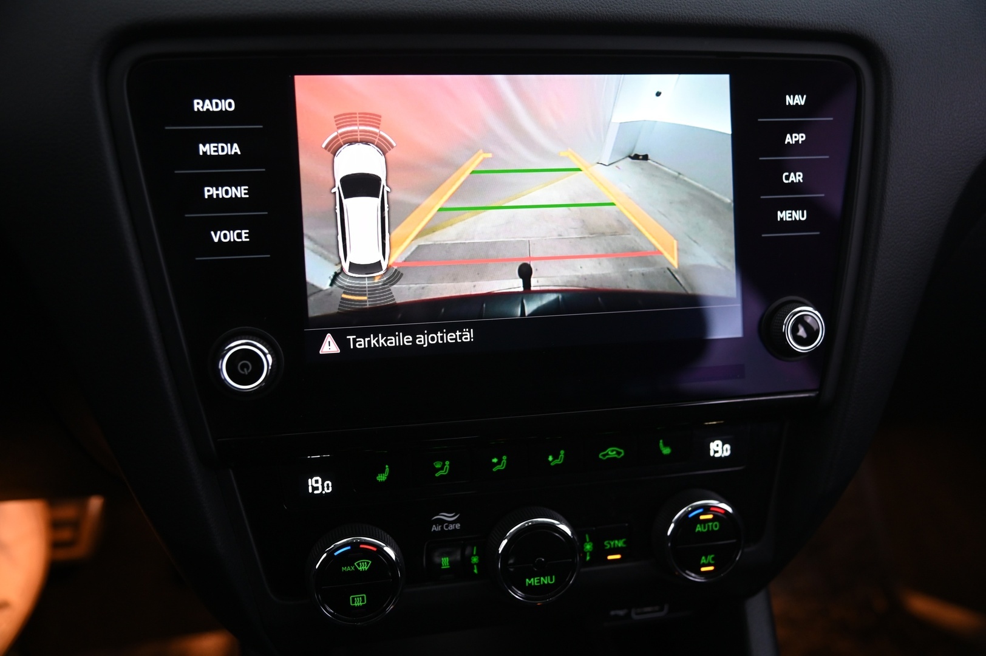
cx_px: 493
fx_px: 958
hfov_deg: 54.5
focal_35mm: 35
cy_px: 328
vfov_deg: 37.8
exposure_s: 1/25
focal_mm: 35
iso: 2000
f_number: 4
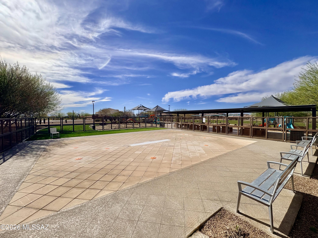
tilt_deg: -1.3
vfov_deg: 85.7
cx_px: 159
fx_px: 129
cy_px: 119
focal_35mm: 14
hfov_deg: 102.1
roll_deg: +0.4
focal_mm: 2.22
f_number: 2.2
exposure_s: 1/4132
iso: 50
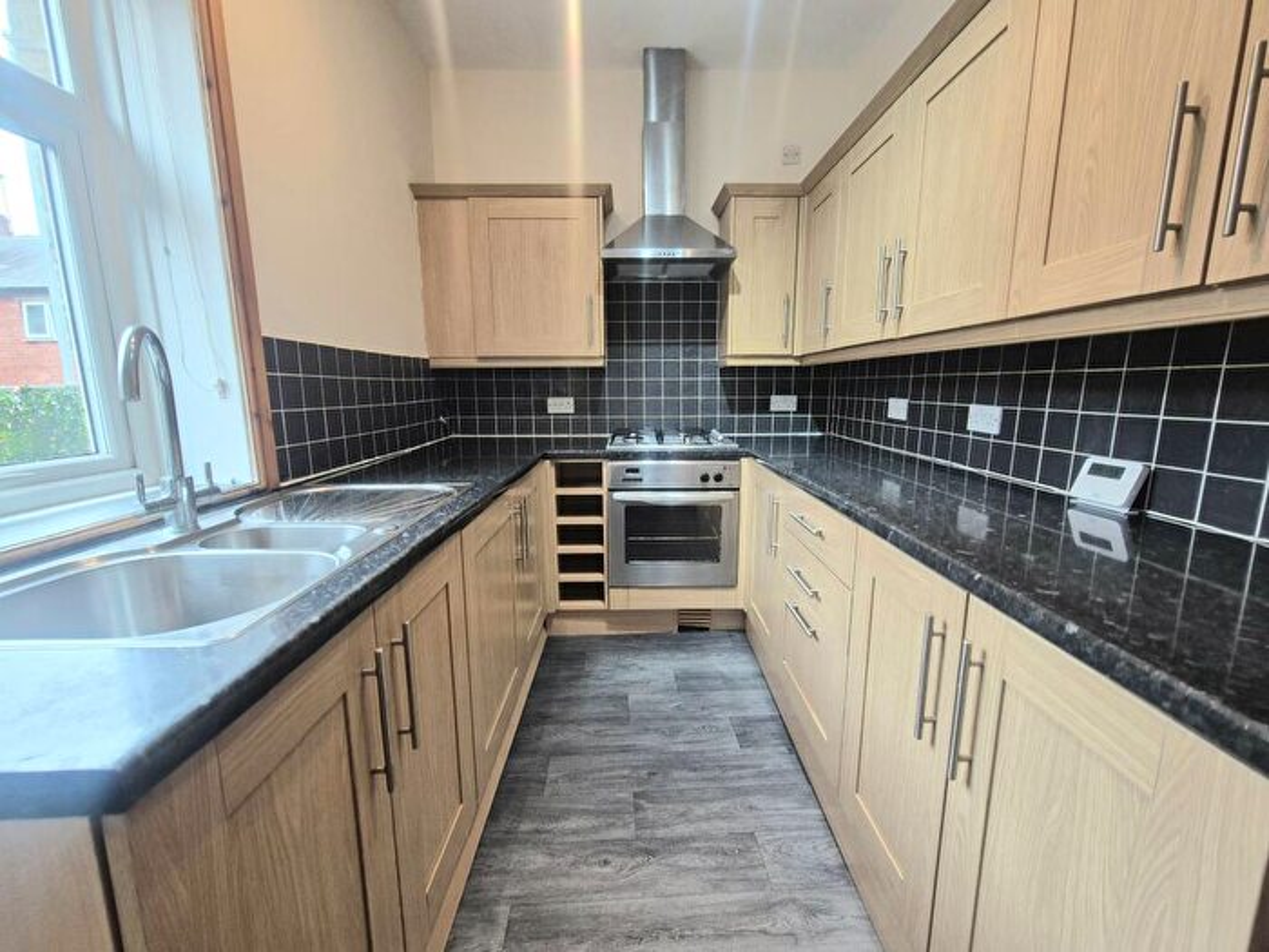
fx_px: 477
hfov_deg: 106.2
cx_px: 634
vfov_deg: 89.9
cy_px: 476
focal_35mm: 13
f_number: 2.2
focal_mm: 2.2
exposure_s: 1/50
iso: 250
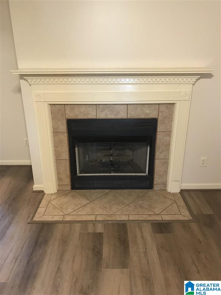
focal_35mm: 28
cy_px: 148
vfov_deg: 63.4
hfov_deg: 49.7
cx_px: 110
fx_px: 238
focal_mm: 3.99
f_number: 1.8
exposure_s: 1/15
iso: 100
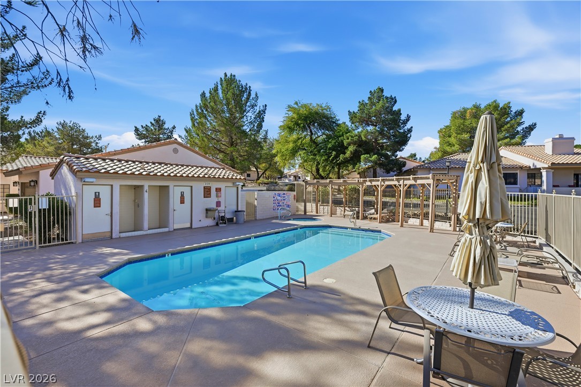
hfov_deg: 96.7
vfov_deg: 73.7
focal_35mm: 16
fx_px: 258
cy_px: 194
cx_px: 290
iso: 100
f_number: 9
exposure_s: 1/2000
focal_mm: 16
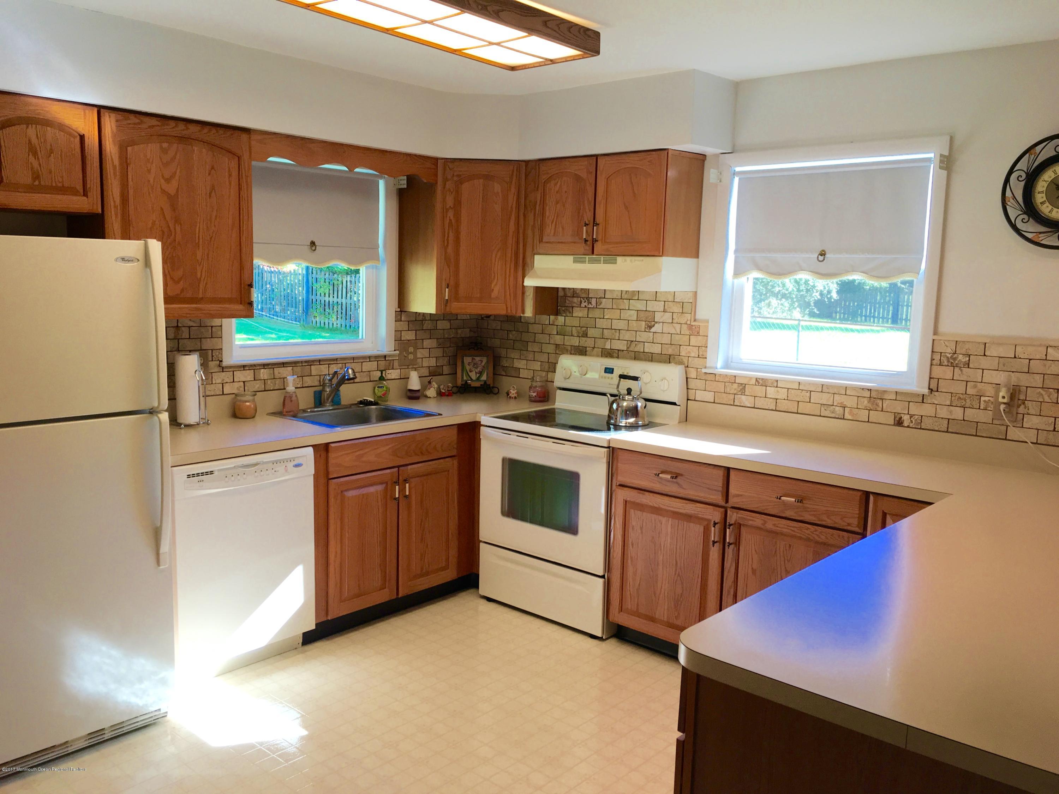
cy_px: 397
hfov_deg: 61.7
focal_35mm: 29
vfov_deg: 48.2
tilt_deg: -7.3
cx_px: 530
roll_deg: -1.4
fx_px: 887
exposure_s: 1/63
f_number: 2.2
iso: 25
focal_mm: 4.15
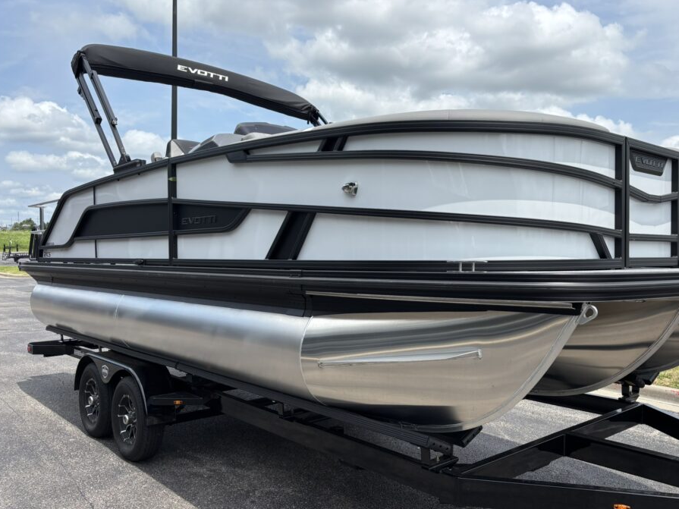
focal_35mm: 31
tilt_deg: -2.0
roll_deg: +1.1
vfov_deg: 45.4
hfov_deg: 58.0
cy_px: 266
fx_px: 608
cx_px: 396
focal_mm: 5.96
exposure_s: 1/3937
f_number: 1.6
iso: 50
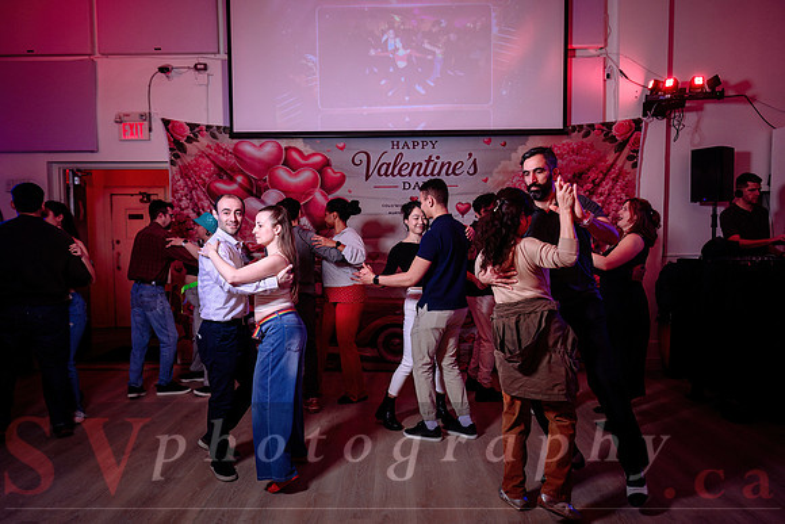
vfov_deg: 49.2
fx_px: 571
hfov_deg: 69.0
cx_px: 392
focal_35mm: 26
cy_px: 280
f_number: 2.8
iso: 500
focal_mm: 24
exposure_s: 1/160
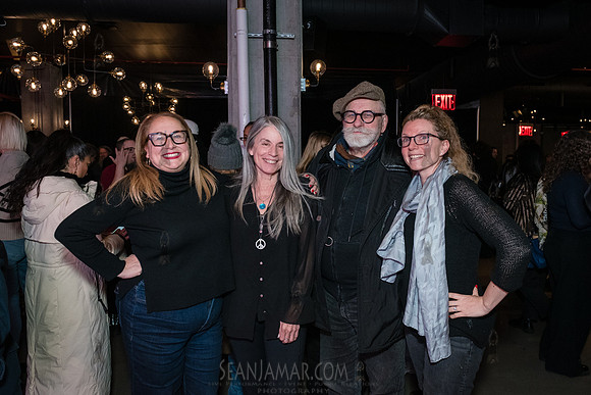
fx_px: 464
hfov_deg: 64.8
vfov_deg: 46.0
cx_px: 327
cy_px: 184
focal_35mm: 28
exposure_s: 1/160
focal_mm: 24
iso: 4000
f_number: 4
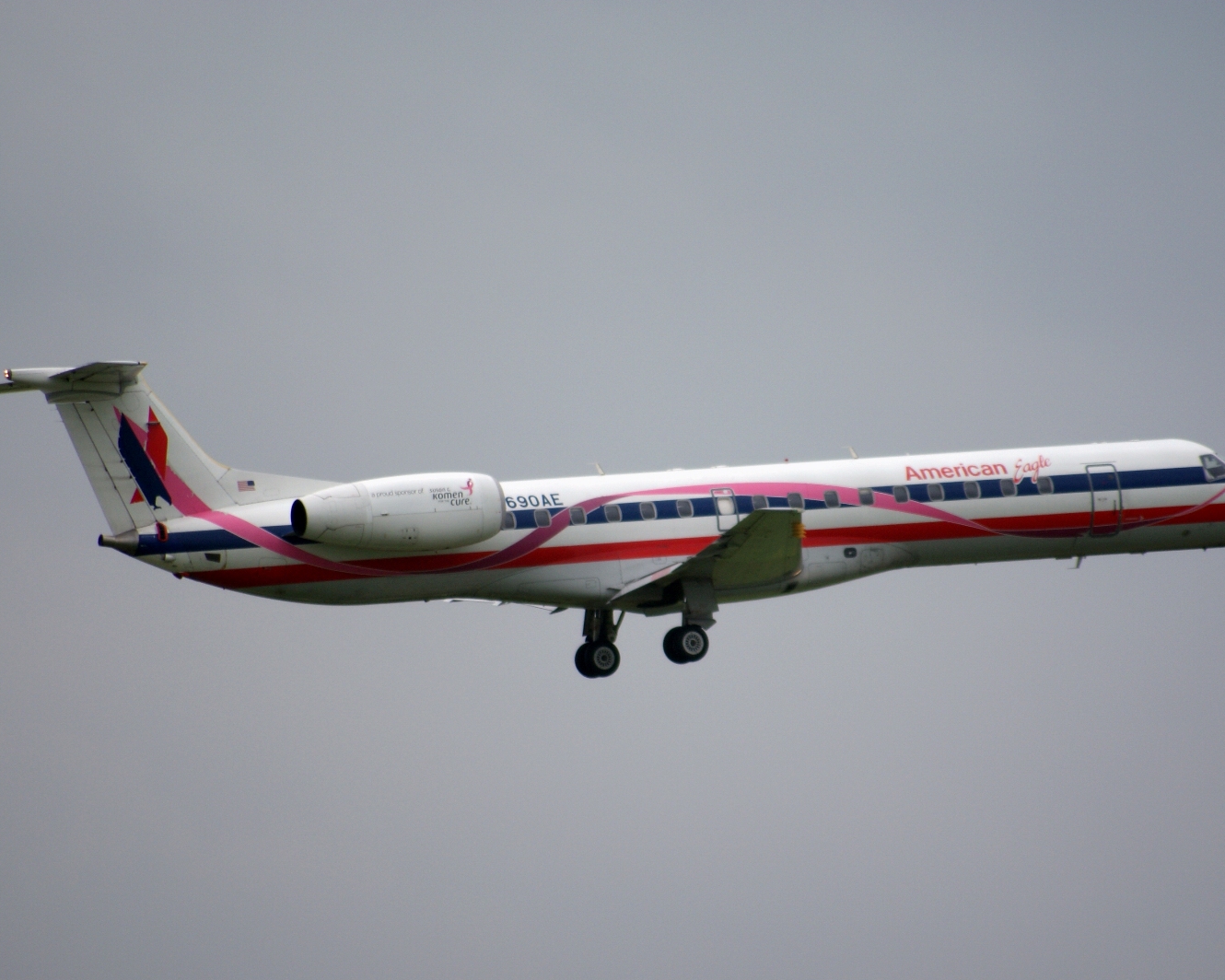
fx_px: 18418
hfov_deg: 3.8
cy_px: 490
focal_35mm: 508
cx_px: 662
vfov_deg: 3.0
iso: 125
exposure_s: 1/500
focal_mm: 300
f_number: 5.6
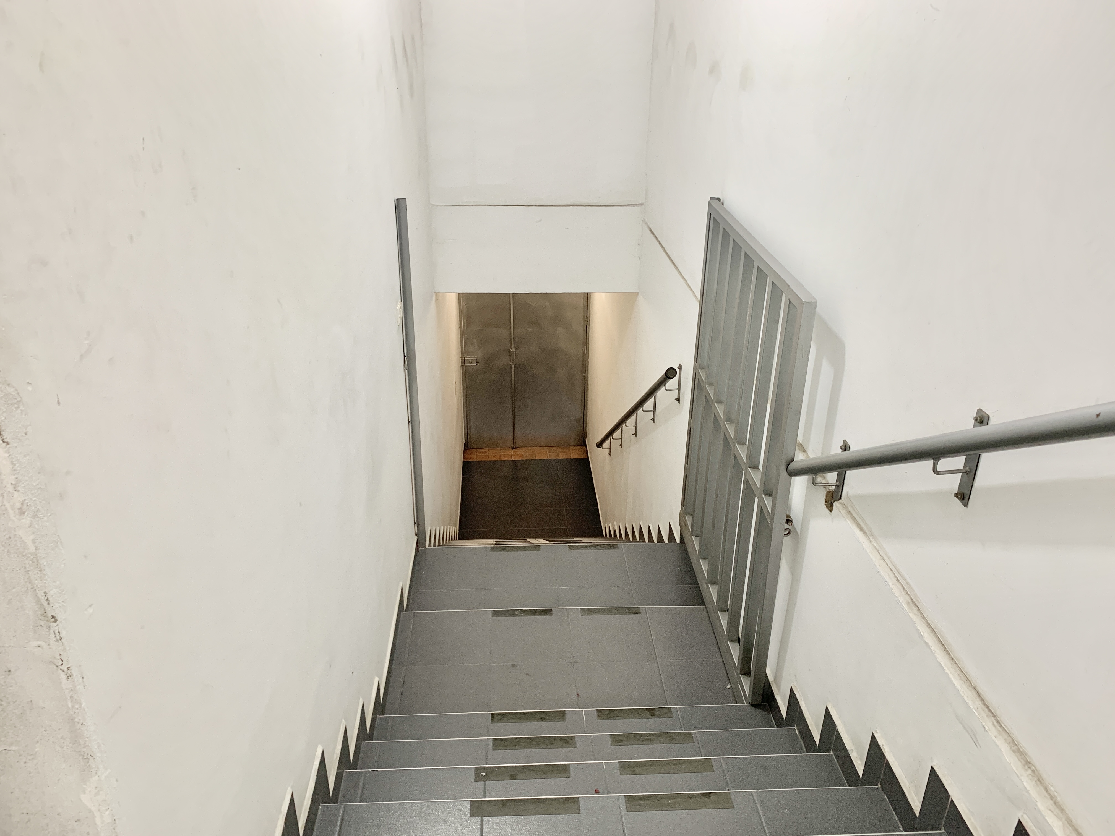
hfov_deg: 67.3
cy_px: 418
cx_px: 558
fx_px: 837
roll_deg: -0.3
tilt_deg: -28.0
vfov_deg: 53.1
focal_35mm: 26
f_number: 1.8
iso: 100
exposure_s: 1/76
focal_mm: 4.25
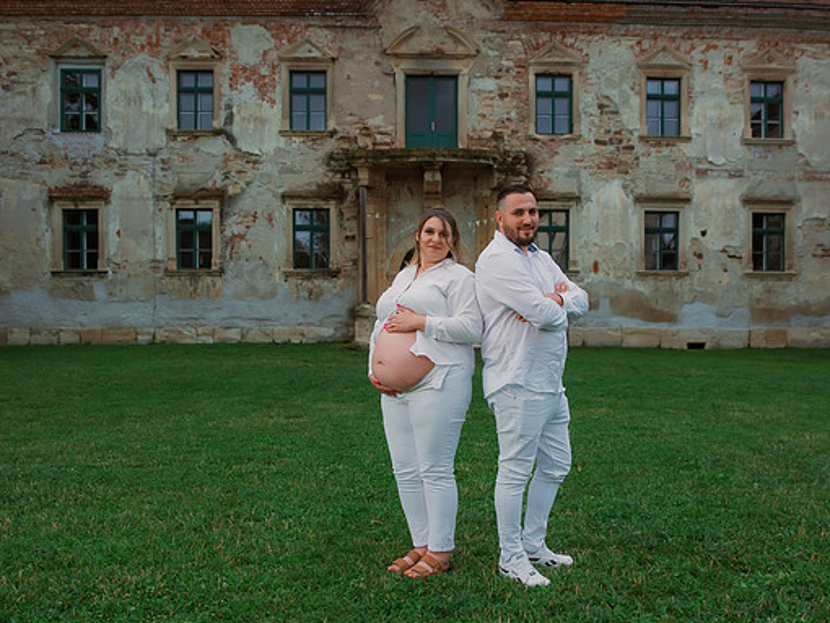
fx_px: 840
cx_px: 463
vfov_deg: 40.7
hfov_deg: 52.5
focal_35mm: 35
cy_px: 344
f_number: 3.2
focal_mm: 26
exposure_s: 1/250
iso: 500
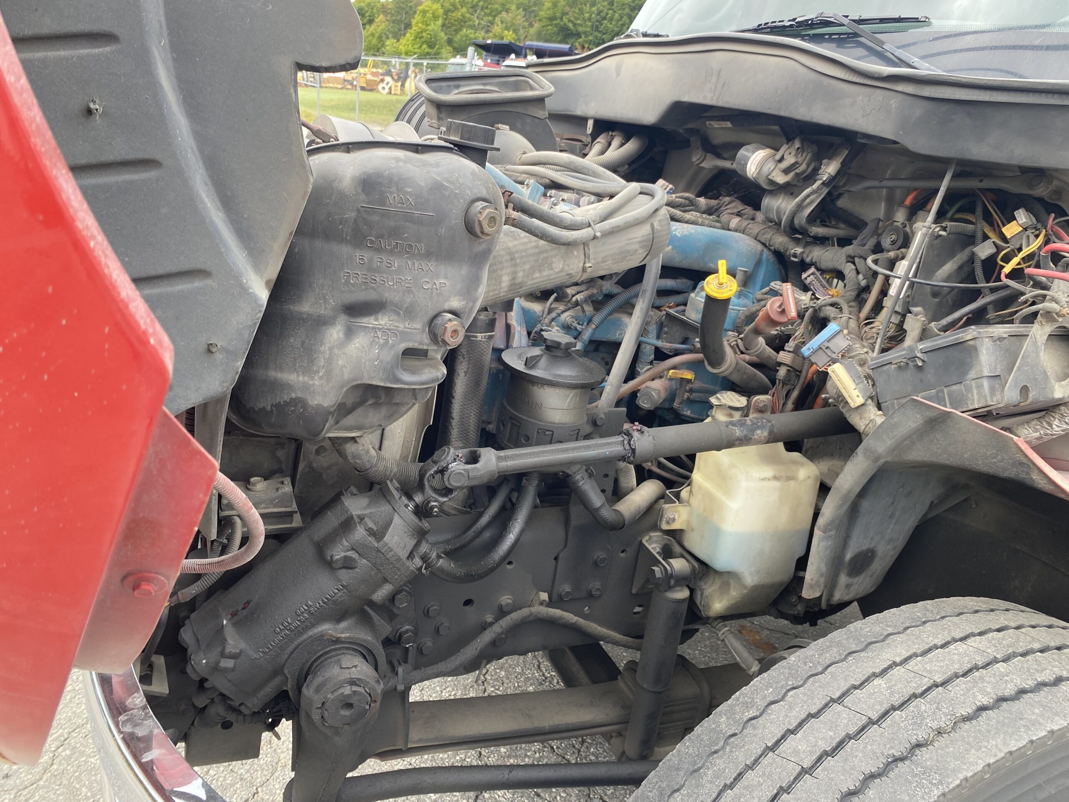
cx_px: 534
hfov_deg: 67.3
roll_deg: -6.3
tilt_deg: -12.5
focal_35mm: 26
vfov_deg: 53.1
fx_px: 803
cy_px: 401
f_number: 1.8
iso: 32
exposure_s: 1/171
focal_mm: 4.25
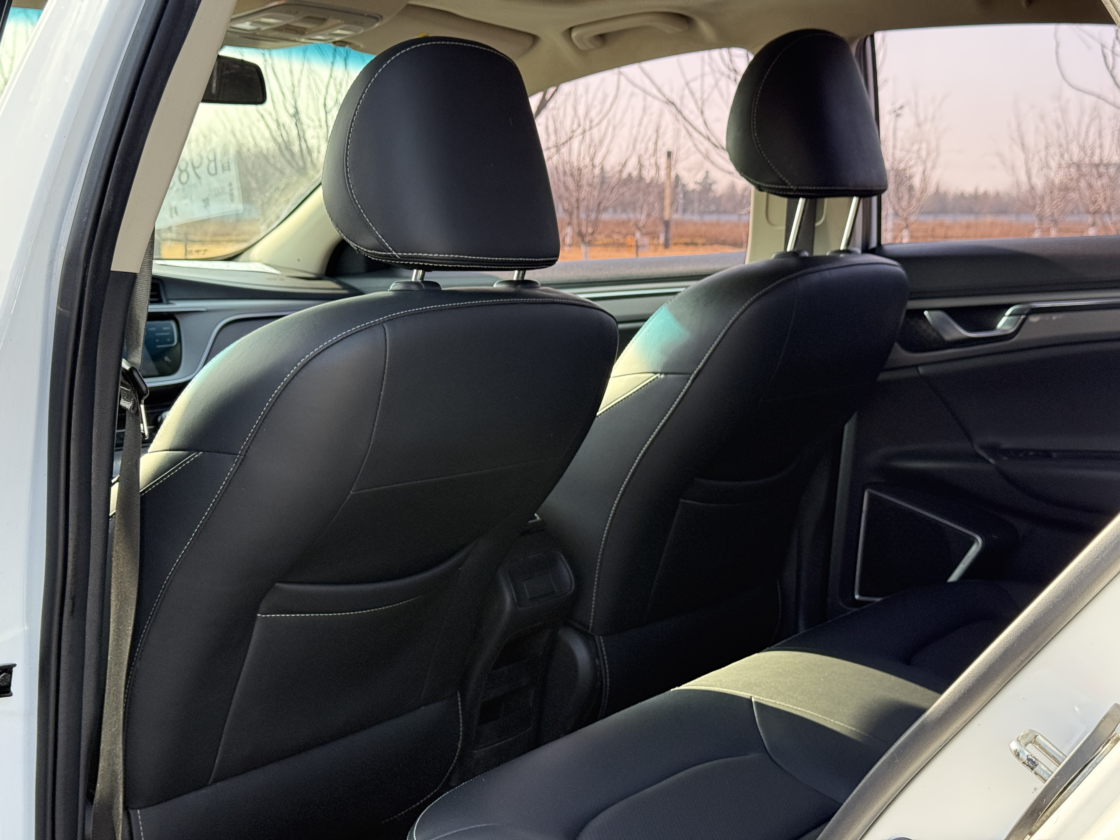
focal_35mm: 48
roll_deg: -0.1
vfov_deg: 30.3
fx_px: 1553
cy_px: 420
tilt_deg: -6.8
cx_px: 560
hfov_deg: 39.7
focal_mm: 6.76
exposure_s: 1/411
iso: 100
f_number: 1.78
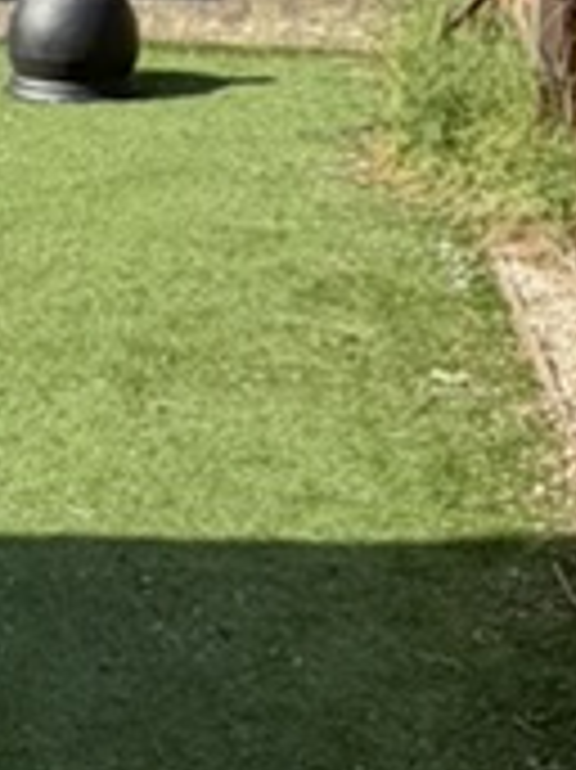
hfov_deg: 17.2
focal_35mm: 84
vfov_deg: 22.8
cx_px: 14
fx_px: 1866
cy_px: 113
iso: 32
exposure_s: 1/770
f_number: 2.2
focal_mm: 2.22
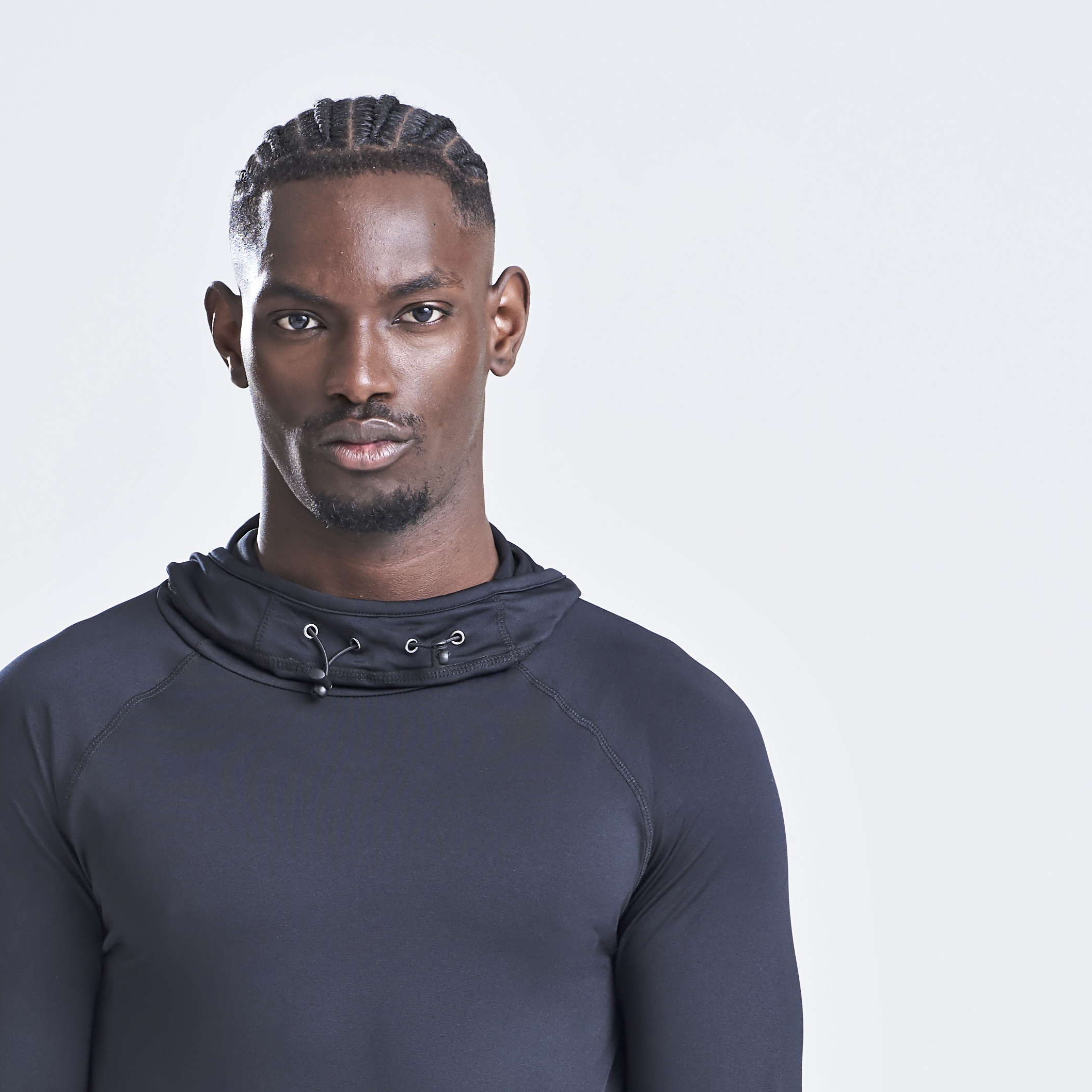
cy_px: 1198
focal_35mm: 237
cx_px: 362
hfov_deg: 7.4
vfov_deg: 7.3
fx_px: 8459
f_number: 10
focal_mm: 98
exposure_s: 1/160
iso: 400
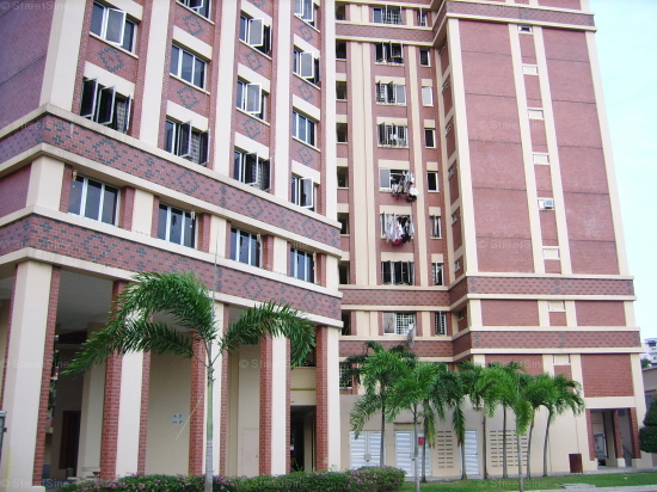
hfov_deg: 52.6
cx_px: 328
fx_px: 664
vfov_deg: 40.7
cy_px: 246
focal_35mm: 35
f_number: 2.8
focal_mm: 5.95
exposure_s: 1/104
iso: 100
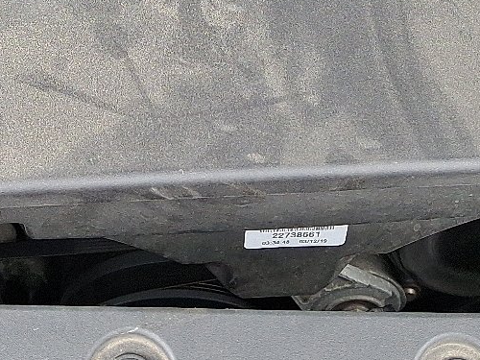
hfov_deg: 24.3
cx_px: 166
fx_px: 1109
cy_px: -157
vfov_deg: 16.9
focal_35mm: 80
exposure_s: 1/100
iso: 96
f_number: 1.8
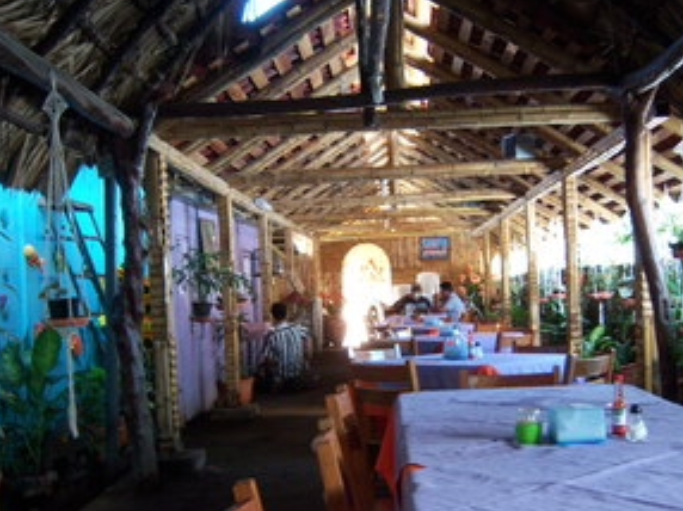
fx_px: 907
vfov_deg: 31.4
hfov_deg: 41.2
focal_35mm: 46
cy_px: 315
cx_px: 379
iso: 160
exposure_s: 1/25
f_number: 2.8
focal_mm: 7.5
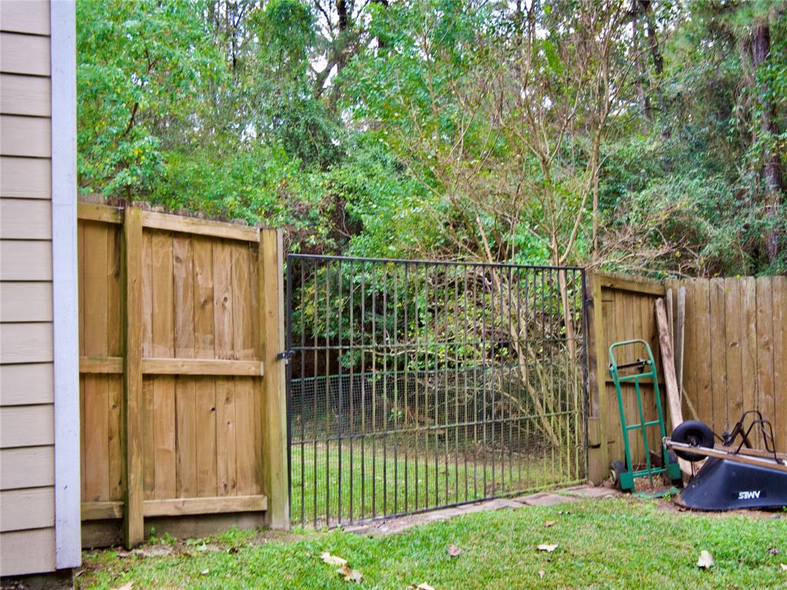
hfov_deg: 42.9
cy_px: 295
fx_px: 1000
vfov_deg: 32.9
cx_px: 394
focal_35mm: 44
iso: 400
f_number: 4.2
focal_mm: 22
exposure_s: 1/60
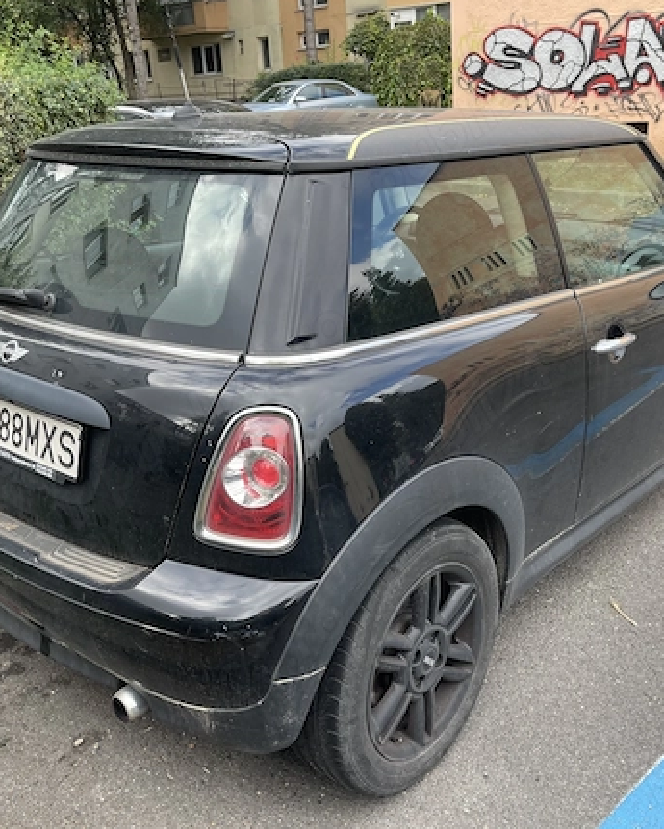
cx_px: 356
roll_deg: +2.6
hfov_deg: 43.3
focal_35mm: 34
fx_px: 835
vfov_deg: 52.8
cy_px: 423
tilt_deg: -20.8
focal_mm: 5.1
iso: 32
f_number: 1.6
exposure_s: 1/372
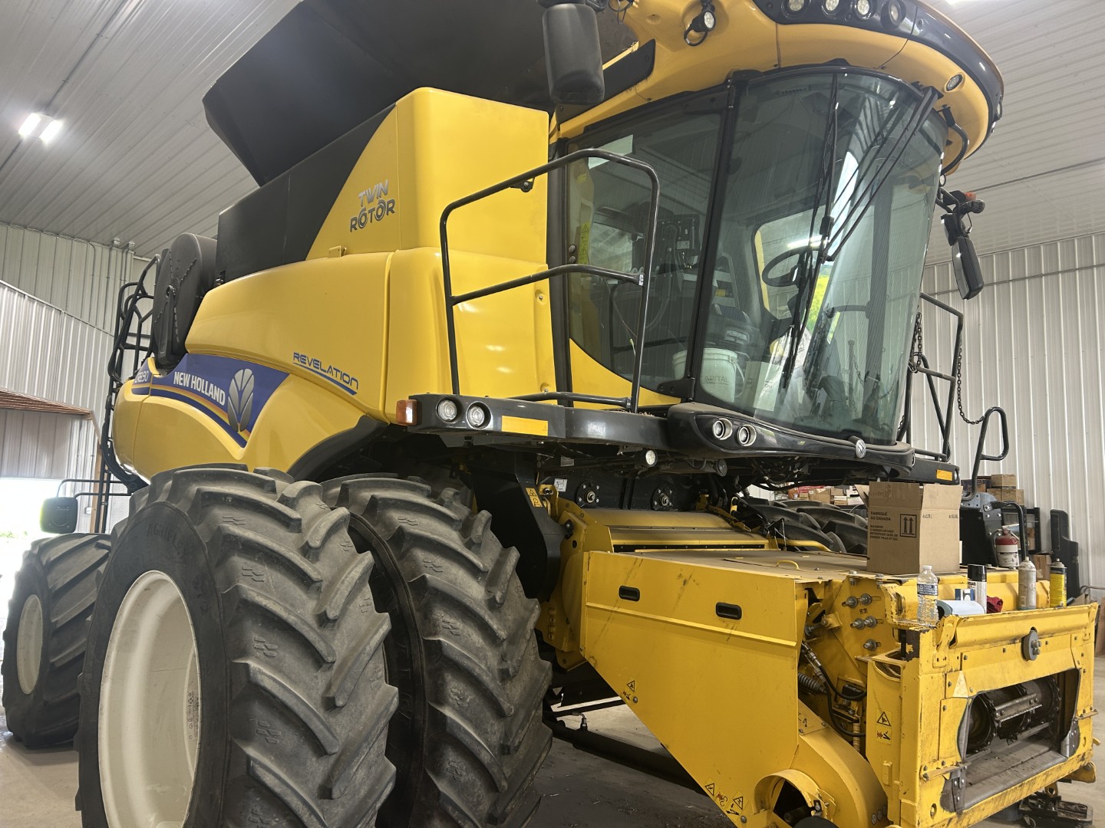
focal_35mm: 26
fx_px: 830
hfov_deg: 67.3
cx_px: 552
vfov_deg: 53.1
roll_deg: -1.4
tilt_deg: +6.0
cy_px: 414
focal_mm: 5.7
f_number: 1.5
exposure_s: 1/121
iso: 100
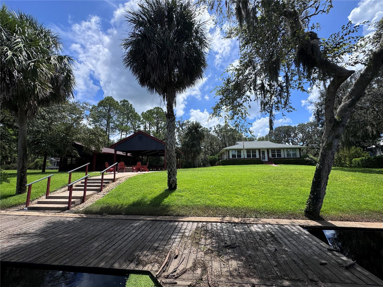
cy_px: 144
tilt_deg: +8.3
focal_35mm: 14
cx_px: 192
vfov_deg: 85.7
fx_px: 155
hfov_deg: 102.1
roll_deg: +0.0
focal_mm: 2.22
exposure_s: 1/2415
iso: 50
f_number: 2.2
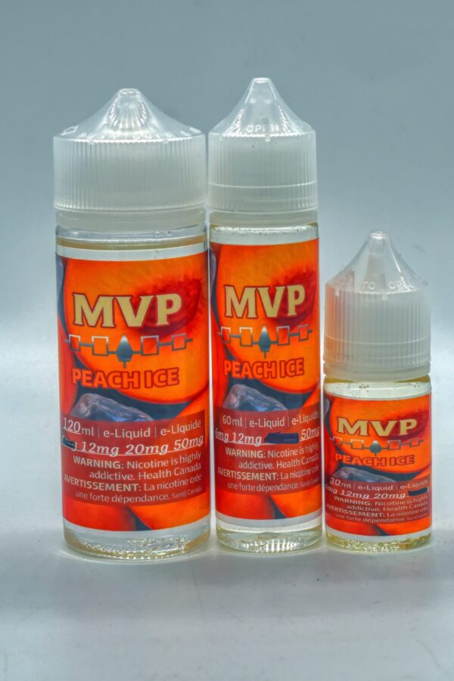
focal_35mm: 60
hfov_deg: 22.6
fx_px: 1135
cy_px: 340
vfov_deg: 33.4
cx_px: 227
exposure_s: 1/320
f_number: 9
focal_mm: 40
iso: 200
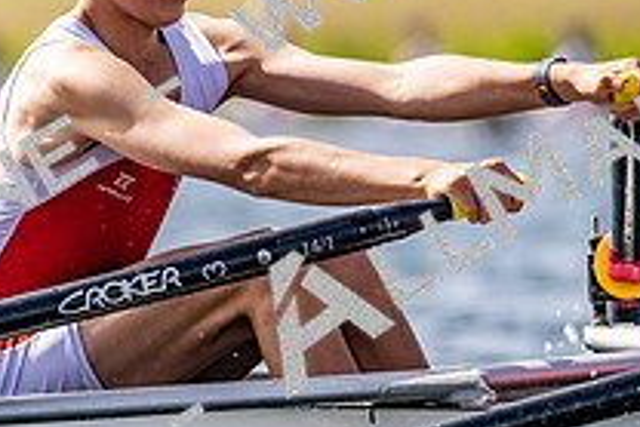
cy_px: 106
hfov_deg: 1.8
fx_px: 19853
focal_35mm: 1116
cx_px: 6
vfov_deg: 1.2
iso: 280
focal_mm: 400
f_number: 4.5
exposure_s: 1/2500
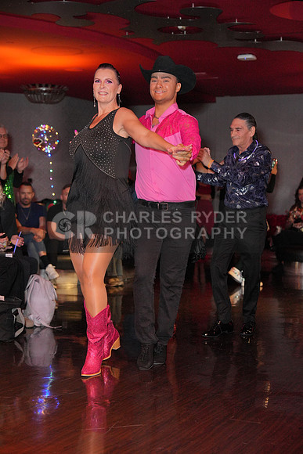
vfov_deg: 28.8
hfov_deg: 19.5
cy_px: 227
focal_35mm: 70
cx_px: 152
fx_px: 883
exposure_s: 1/250
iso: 4000
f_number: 4
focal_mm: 70
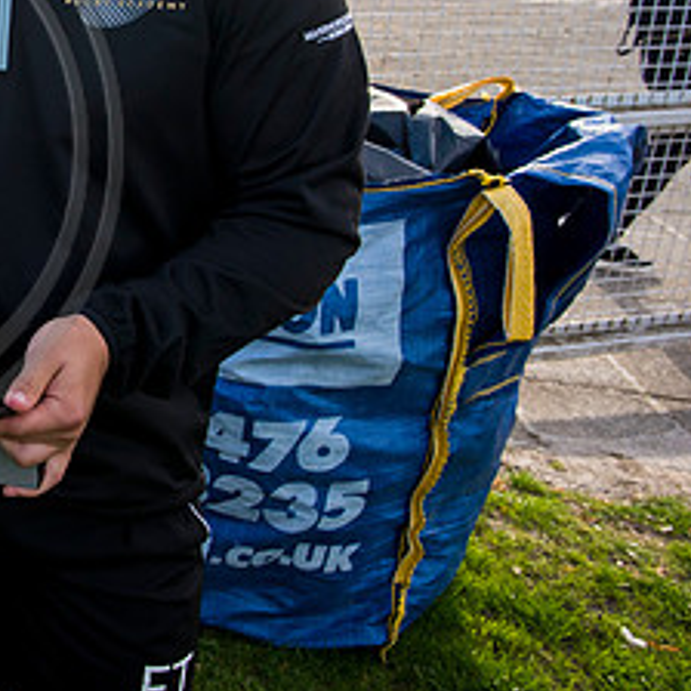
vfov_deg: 37.1
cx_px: -194
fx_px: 994
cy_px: 143
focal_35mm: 44
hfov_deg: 30.6
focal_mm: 20
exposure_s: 1/640
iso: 400
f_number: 5.6
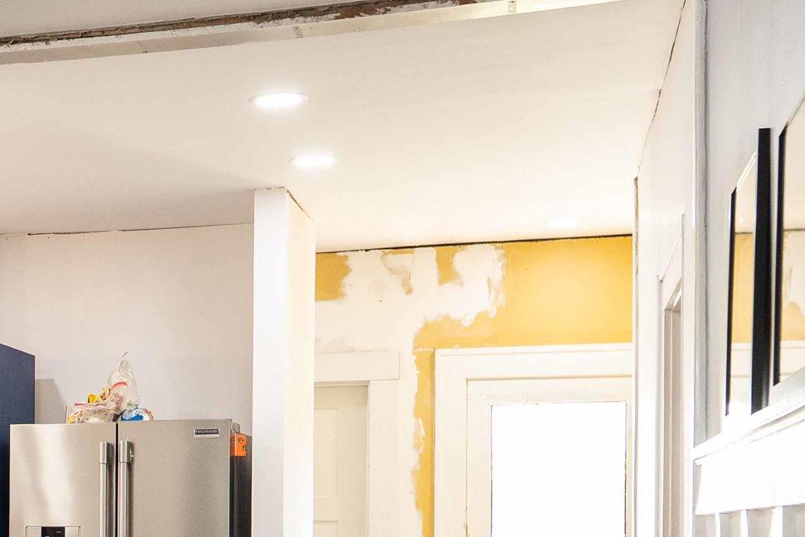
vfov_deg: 17.5
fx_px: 1700
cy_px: 536
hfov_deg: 23.4
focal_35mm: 76
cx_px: -253
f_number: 4.5
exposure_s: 1/100
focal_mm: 24
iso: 1000
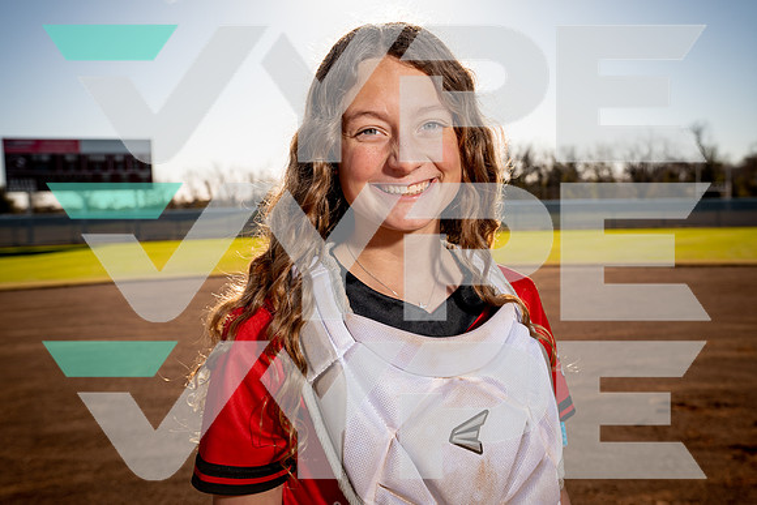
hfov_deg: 53.6
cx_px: 392
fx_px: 748
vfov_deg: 37.3
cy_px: 244
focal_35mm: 36
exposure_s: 1/250
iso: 100
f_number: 5.6
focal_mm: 34
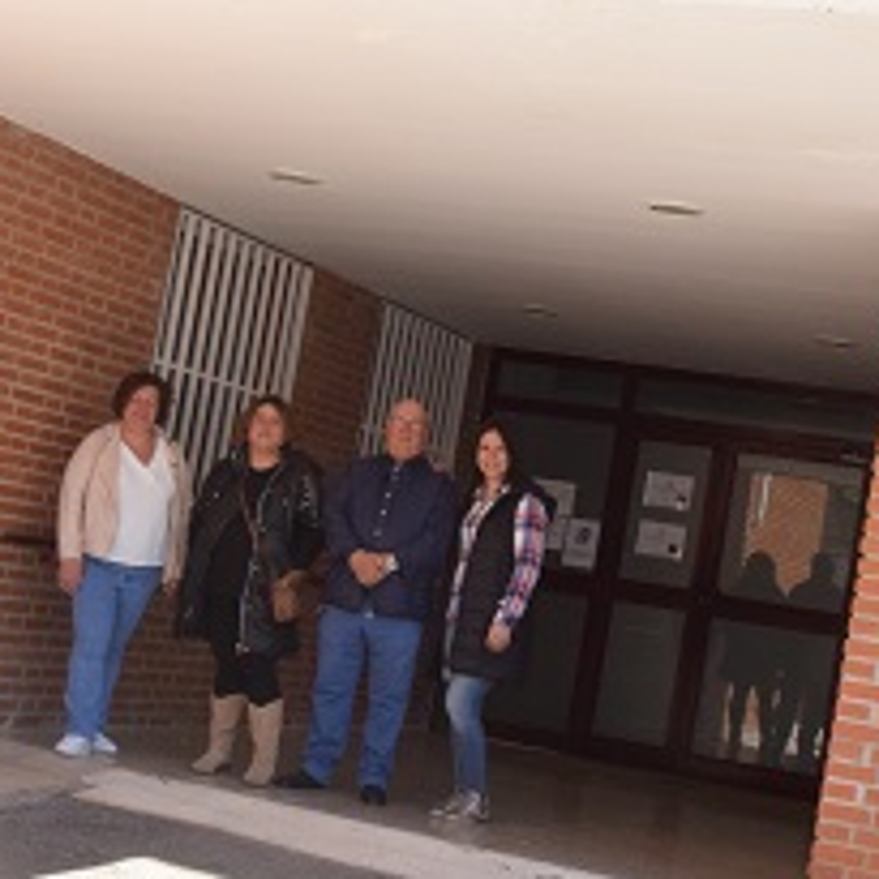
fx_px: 1925
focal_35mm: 67
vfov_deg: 25.7
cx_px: 403
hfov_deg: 25.7
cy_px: 442
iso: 1000
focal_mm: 18
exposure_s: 1/200
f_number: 16
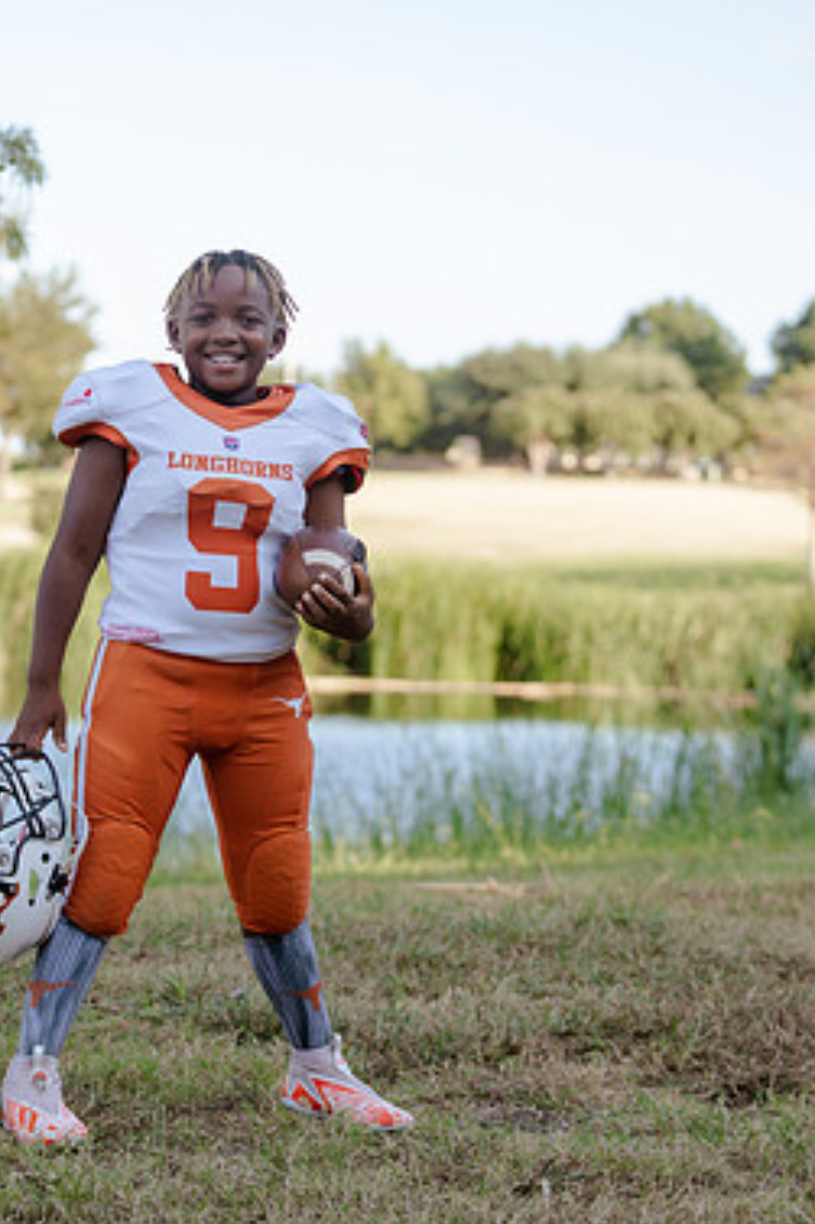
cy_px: 659
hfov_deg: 11.9
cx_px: 226
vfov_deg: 17.8
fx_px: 3908
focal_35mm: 115
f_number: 3.2
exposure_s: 1/320
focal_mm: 70
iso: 125
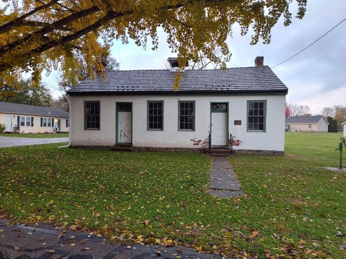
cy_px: 130
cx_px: 173
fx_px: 230
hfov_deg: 73.9
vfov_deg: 58.9
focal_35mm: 23
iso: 104
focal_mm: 5.56
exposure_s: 1/120
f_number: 1.8
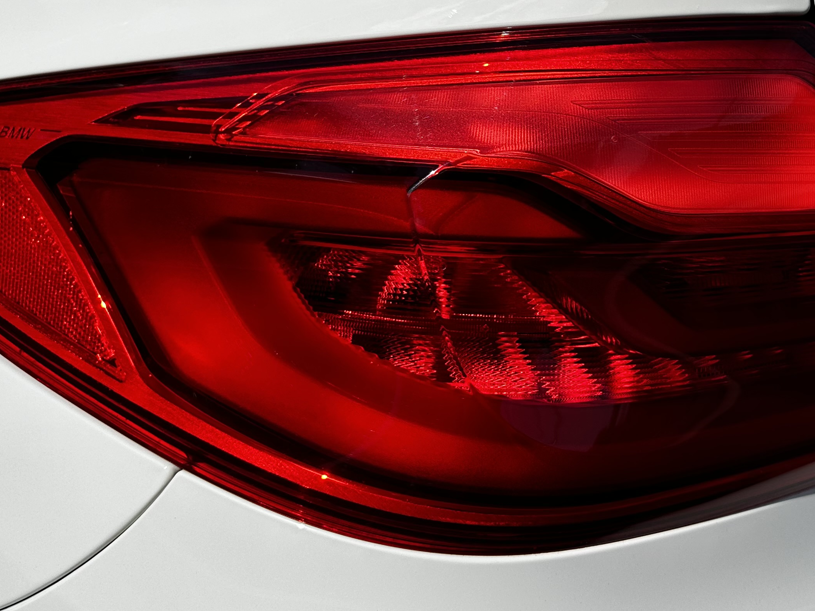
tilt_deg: -7.3
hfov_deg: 39.7
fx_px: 1083
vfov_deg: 30.9
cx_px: 648
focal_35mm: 46
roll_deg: +1.6
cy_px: 146
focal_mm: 6.86
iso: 80
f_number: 1.78
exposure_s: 1/9709
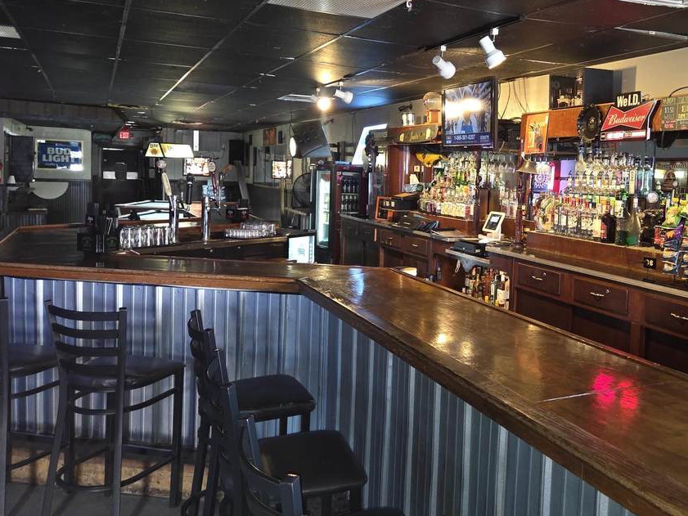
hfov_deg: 50.8
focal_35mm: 35
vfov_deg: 40.6
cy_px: 215
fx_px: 696
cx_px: 501
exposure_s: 1/12
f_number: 1.8
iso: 160
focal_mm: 5.4
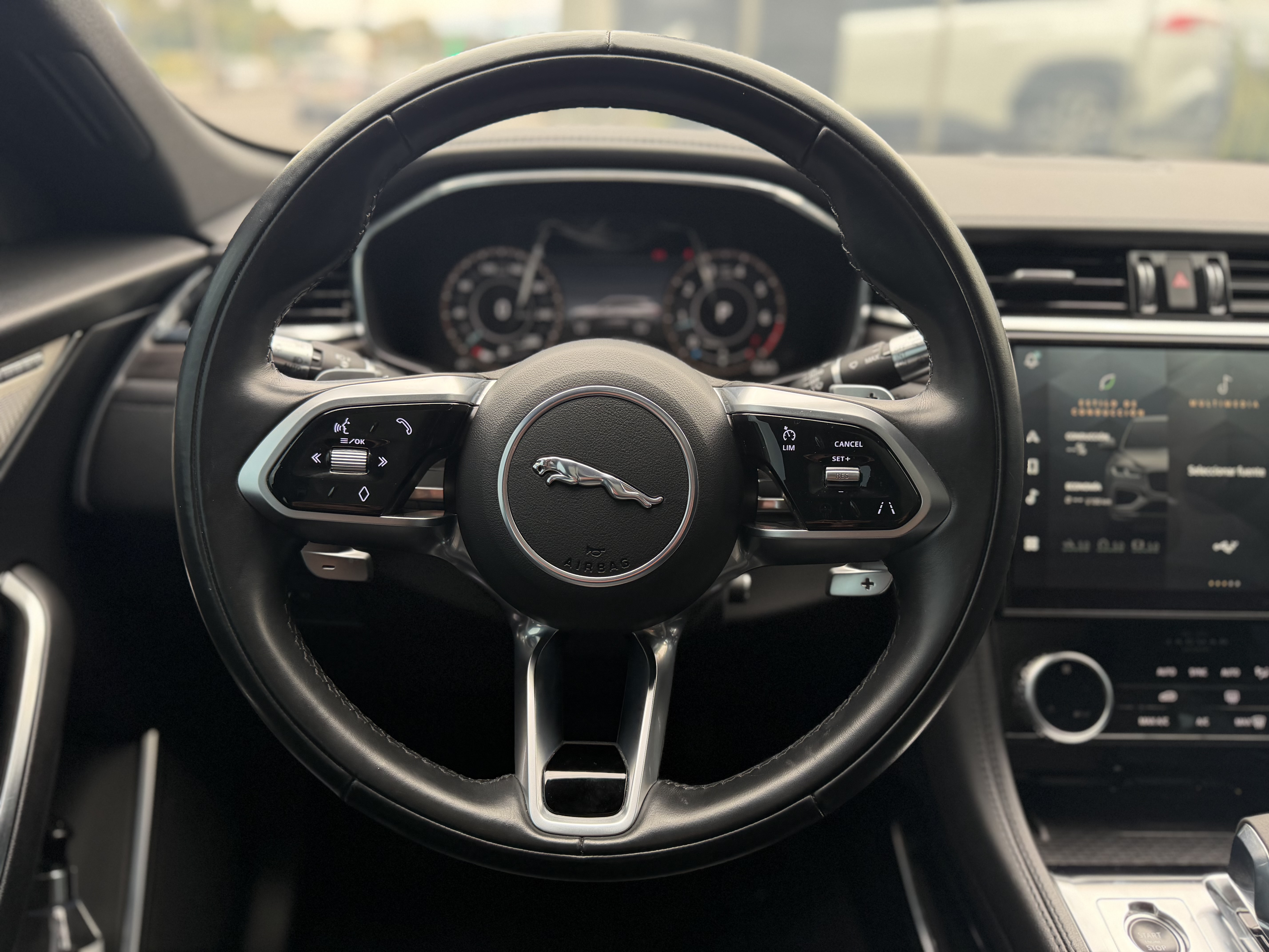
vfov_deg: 56.8
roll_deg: -1.6
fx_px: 880
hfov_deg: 71.6
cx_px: 634
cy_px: 476
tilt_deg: -24.6
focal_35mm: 24
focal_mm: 6.76
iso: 200
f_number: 1.78
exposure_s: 1/174
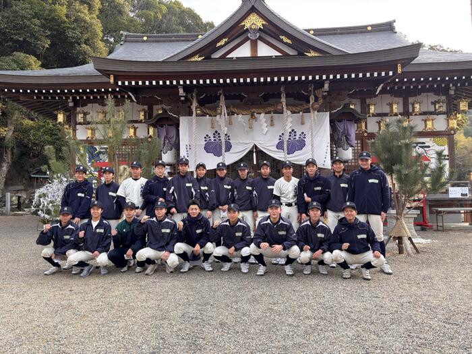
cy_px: 177
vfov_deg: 53.1
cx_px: 236
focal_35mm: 26
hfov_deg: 67.3
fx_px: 355
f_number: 1.6
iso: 50
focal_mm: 6
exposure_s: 1/298
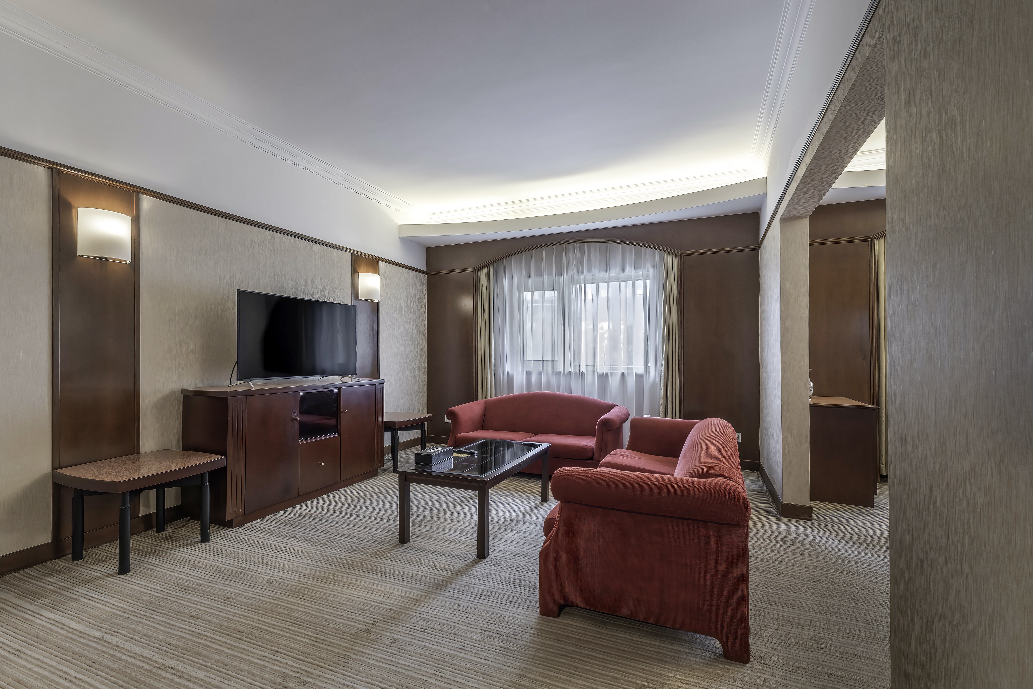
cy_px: 344
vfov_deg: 77.3
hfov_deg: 100.4
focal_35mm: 15
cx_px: 516
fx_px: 430
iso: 125
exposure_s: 1/2.5
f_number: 8
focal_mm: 10
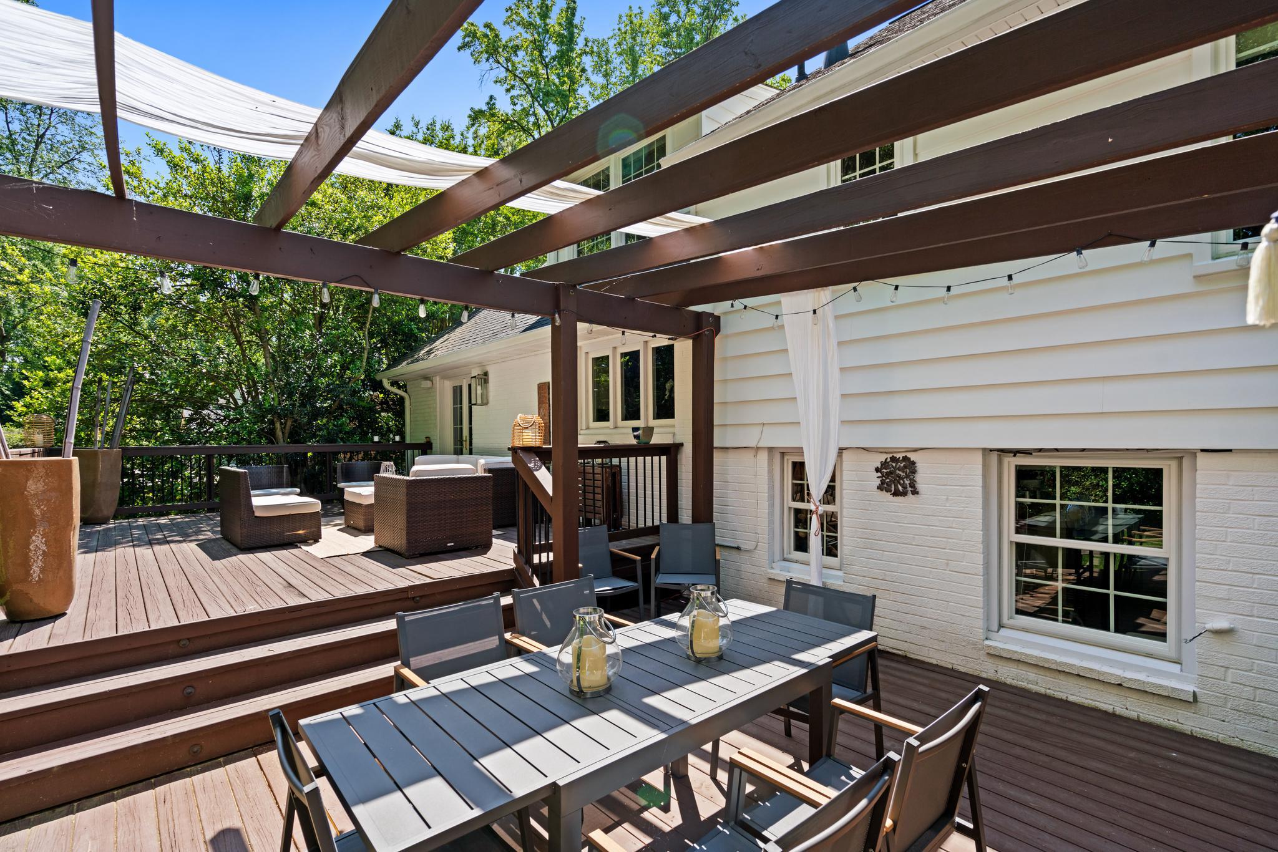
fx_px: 568
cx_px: 639
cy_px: 426
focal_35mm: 16
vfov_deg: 73.8
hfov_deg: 96.7
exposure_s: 1/60
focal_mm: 16
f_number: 7.1
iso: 400
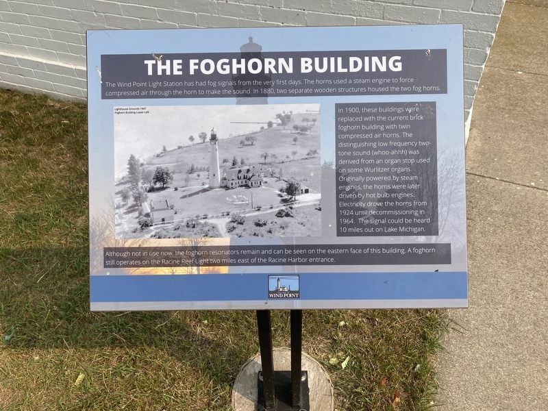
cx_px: 274
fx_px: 443
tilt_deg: -41.6
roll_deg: +2.4
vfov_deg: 49.7
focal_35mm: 28
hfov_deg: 63.4
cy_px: 206
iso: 20
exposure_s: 1/2703
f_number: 1.8
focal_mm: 3.99
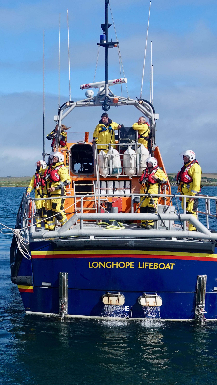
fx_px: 501
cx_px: -47
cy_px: 191
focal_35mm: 49
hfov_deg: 22.4
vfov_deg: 42.1
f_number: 4
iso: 100
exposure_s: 1/1000
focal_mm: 11.26
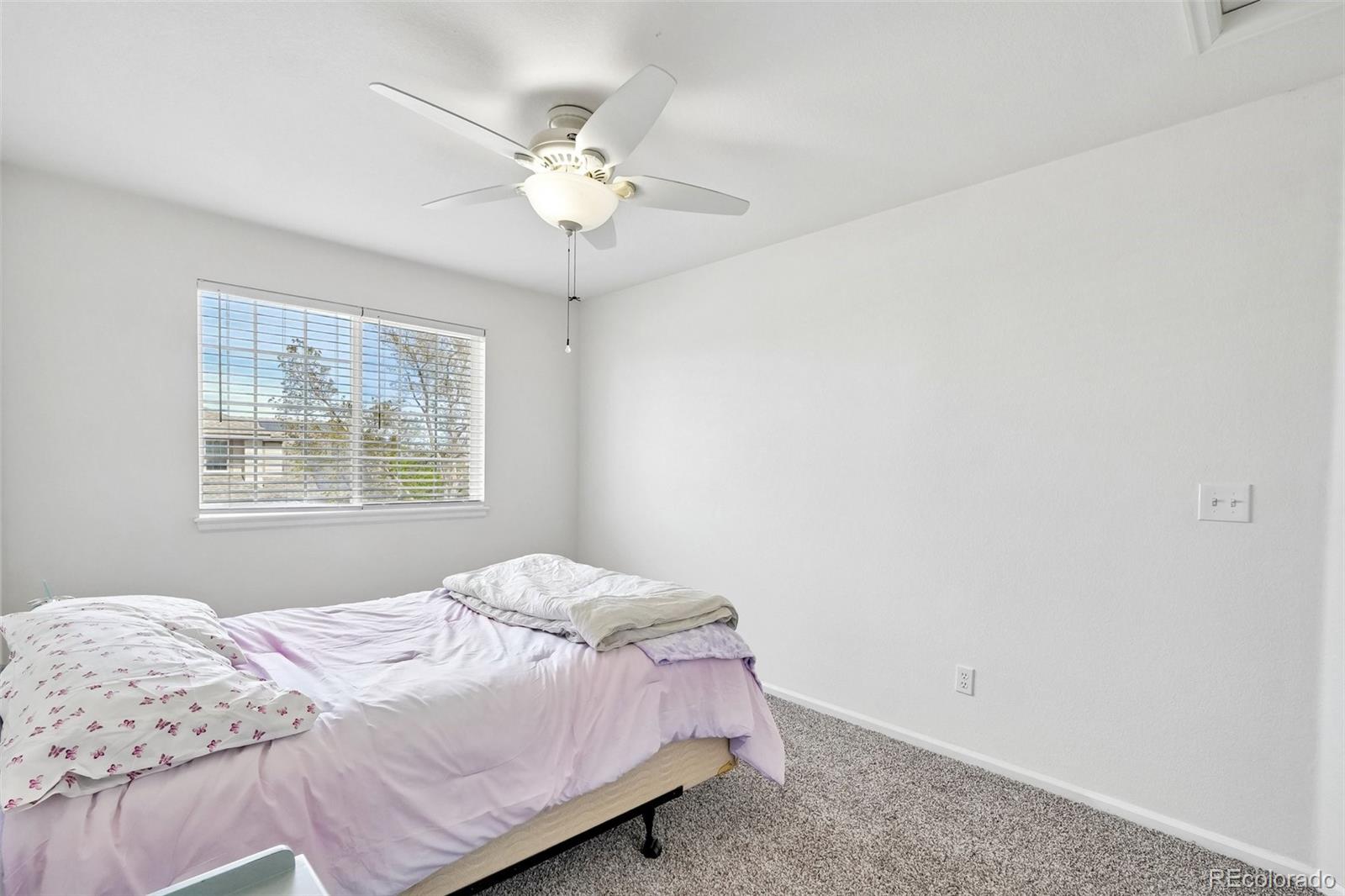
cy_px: 448
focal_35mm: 16
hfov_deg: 98.2
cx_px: 672
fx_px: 583
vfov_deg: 75.1
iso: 800
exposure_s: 1/40
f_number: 8
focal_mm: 10.4
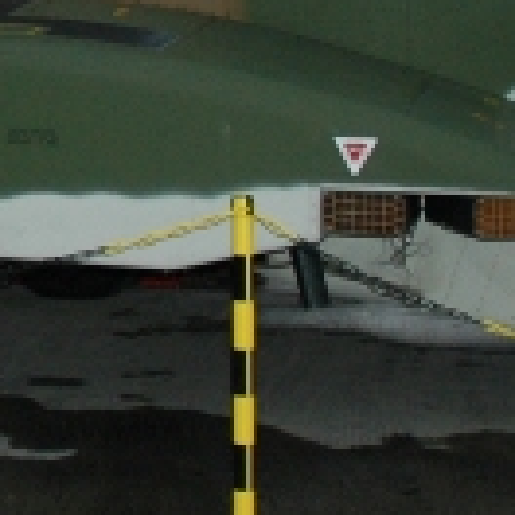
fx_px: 2340
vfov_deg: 12.2
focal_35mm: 139
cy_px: -146
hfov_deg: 11.6
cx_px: -414
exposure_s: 1/250
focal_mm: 18
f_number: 3.5
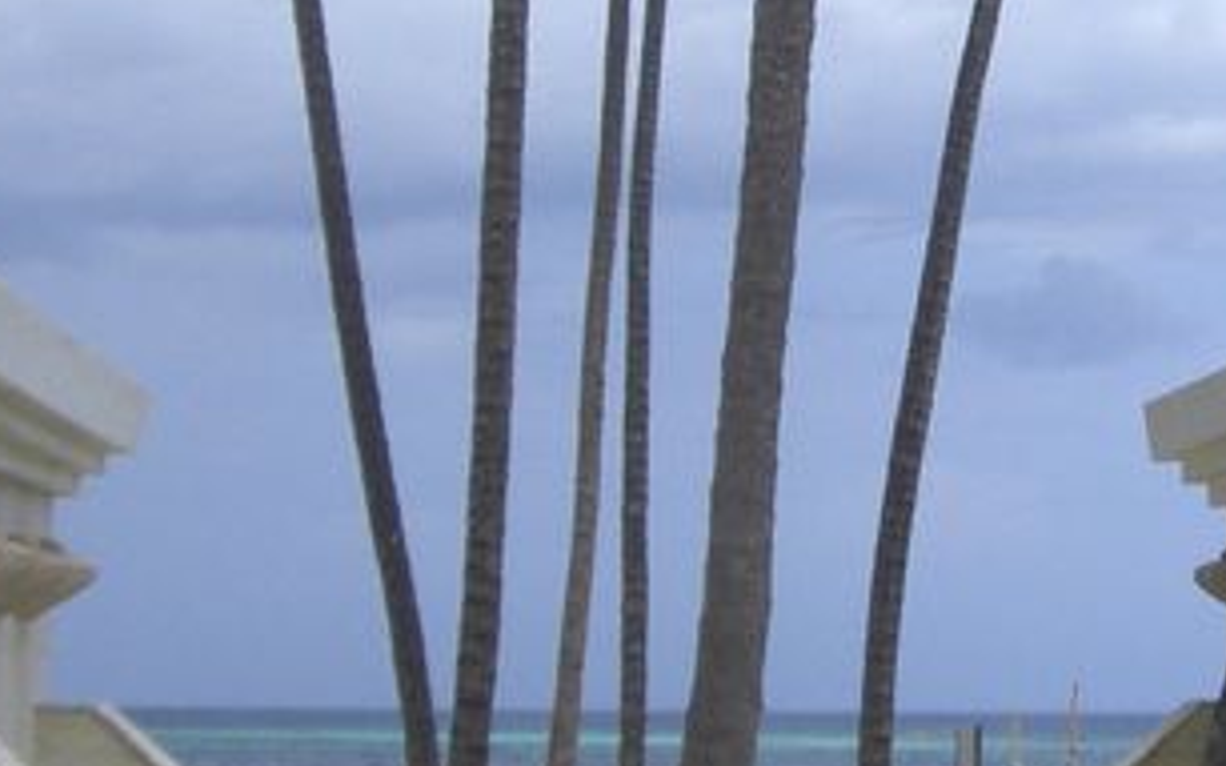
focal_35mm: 135
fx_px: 4509
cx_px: 1098
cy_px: 281
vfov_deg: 9.7
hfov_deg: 15.3
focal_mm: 6.2
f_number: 8
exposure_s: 1/160
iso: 64
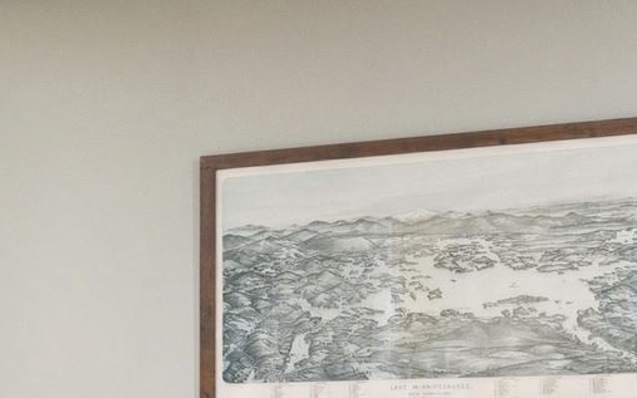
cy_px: 490
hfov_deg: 15.3
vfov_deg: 12.2
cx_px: -695
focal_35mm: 105
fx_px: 1823
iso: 640
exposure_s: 1/5
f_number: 8
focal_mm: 17
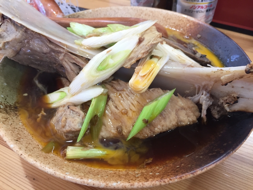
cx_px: 126
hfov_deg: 61.7
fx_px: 212
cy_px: 95
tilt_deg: -46.3
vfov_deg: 48.2
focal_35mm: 29
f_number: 2.2
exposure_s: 1/30
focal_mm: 4.15
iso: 50
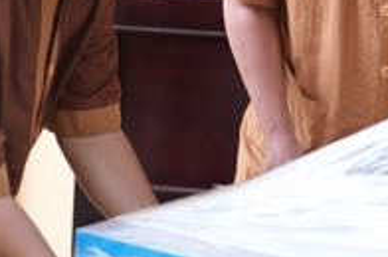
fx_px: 1571
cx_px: 194
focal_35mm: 146
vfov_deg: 9.2
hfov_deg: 14.1
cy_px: -104
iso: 400
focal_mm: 44
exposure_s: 1/80
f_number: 2.8
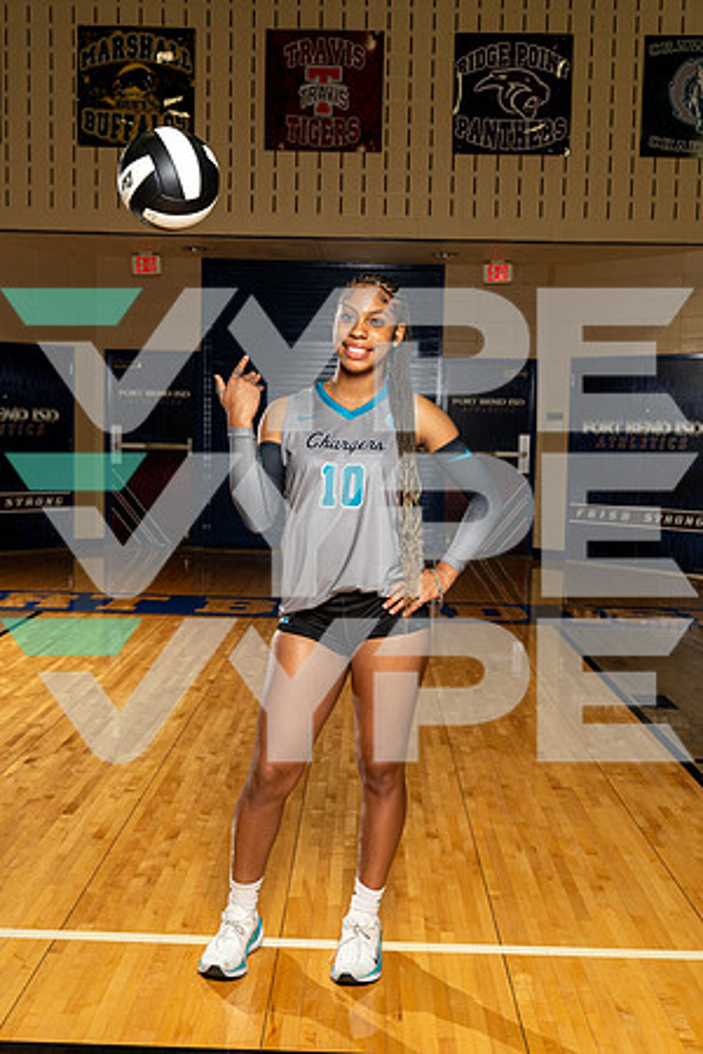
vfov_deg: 49.6
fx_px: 1142
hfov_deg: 34.2
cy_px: 527
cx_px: 352
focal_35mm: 39
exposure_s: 1/250
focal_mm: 39
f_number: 5.6
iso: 500
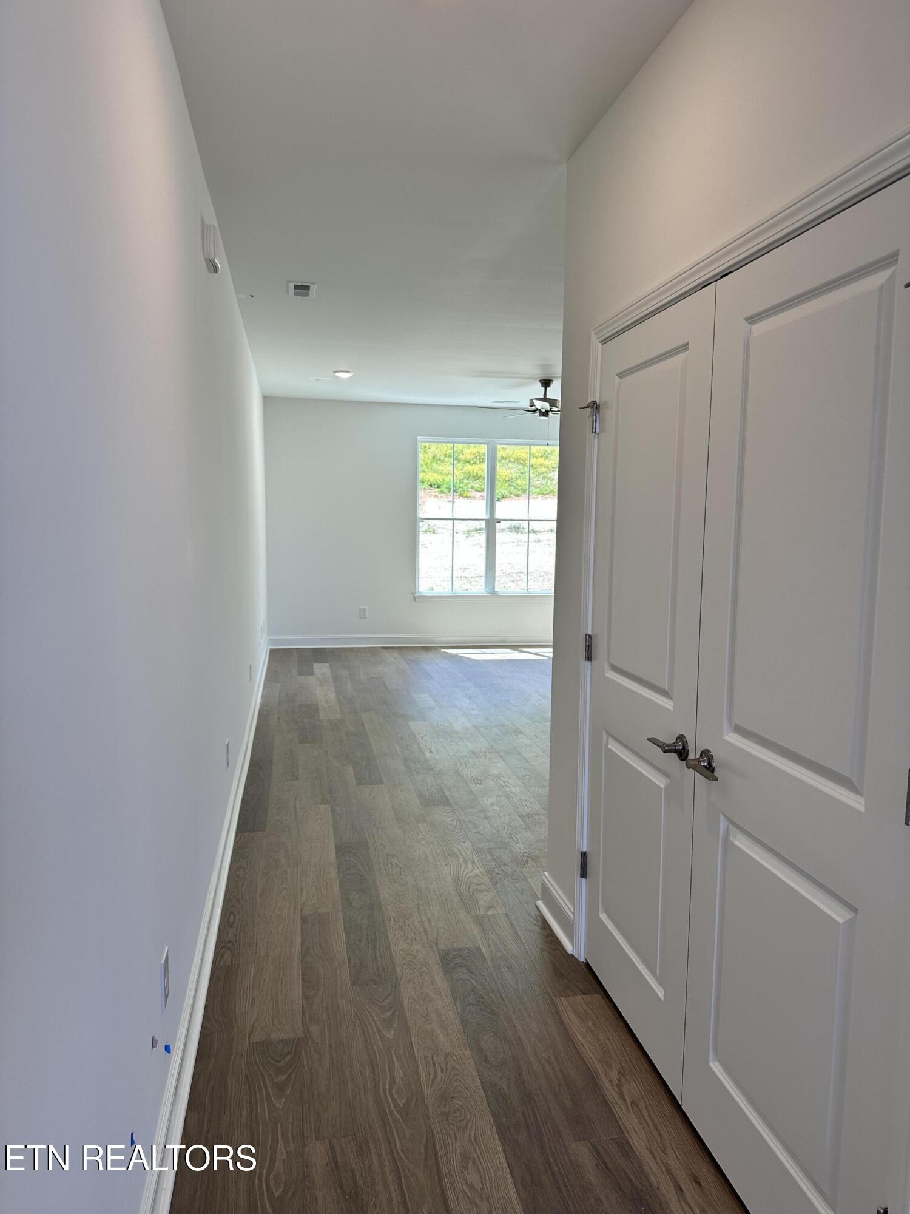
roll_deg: -1.4
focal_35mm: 24
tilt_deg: -6.2
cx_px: 455
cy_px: 607
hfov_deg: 56.8
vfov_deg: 71.6
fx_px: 841
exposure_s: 1/177
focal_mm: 6.86
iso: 64
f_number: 1.78
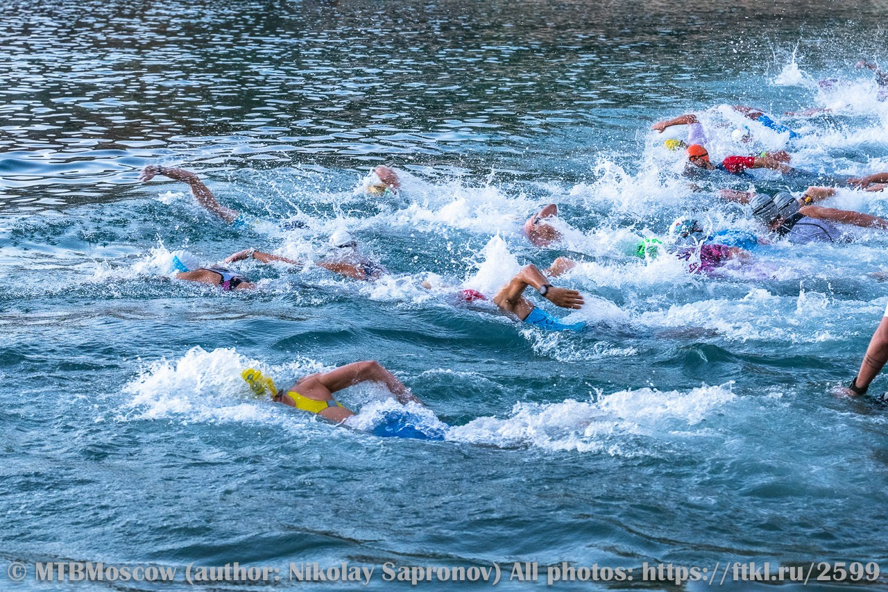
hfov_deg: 18.9
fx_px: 2663
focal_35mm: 108
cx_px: 444
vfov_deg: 12.7
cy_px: 296
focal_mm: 72
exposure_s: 1/400
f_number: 5
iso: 2000
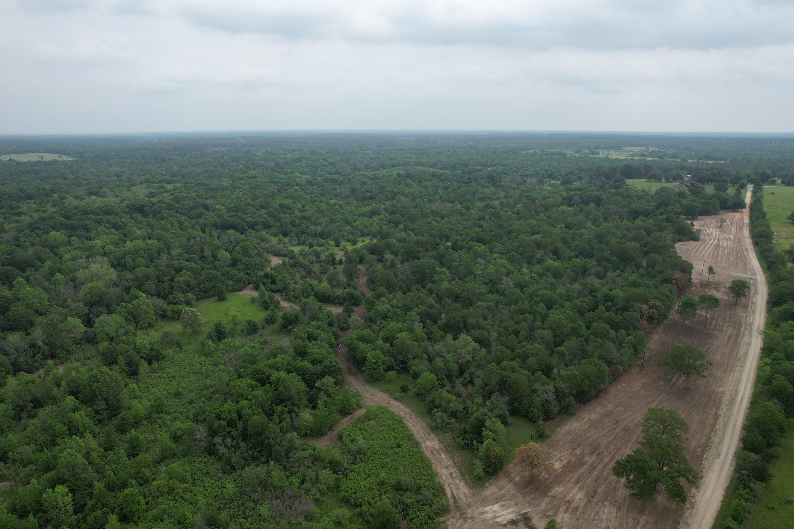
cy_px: 270
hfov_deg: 76.1
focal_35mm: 23
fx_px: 507
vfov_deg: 55.1
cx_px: 388
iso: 110
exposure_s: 1/1600
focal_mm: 8.38
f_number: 2.8
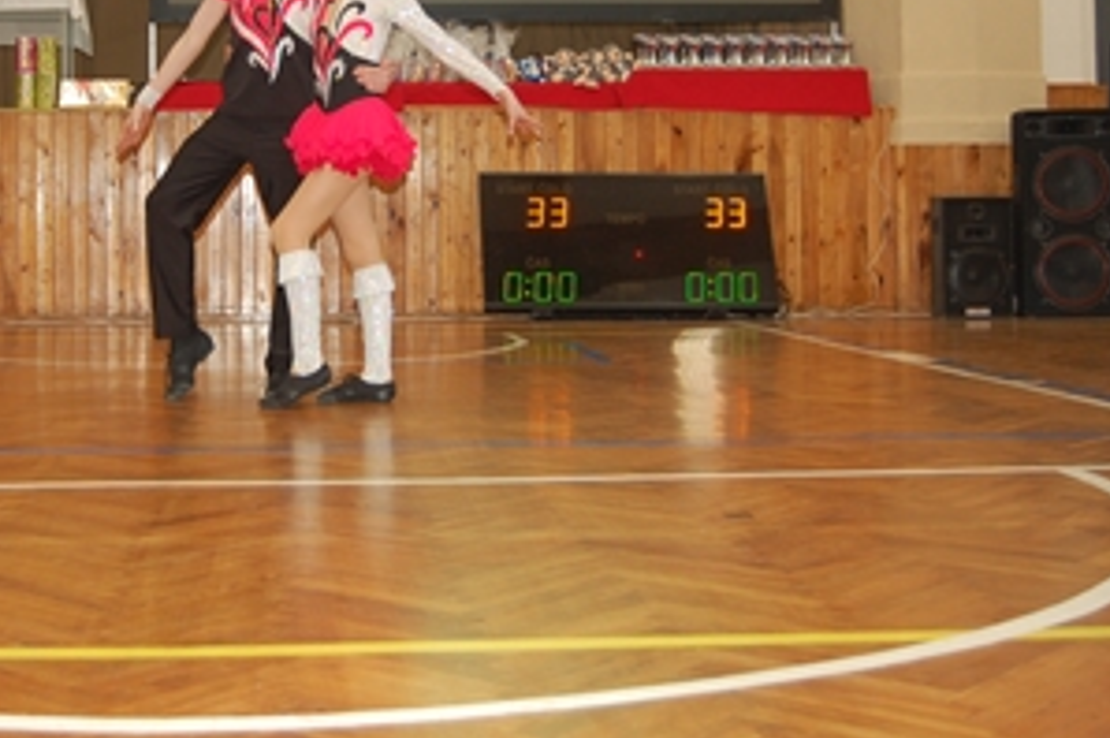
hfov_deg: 34.0
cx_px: 298
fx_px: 1781
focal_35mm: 58
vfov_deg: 23.1
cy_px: 149
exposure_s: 1/60
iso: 400
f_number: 3.8
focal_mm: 23
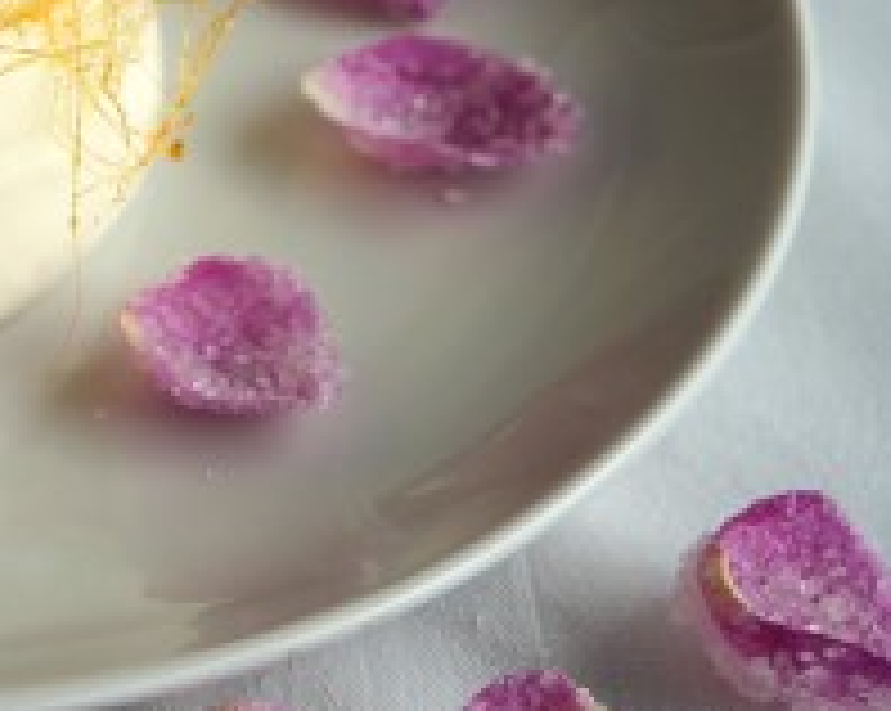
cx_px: -322
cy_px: 58
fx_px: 3609
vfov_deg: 11.2
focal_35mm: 137
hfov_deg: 13.5
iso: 100
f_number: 5
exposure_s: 1/80
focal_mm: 32
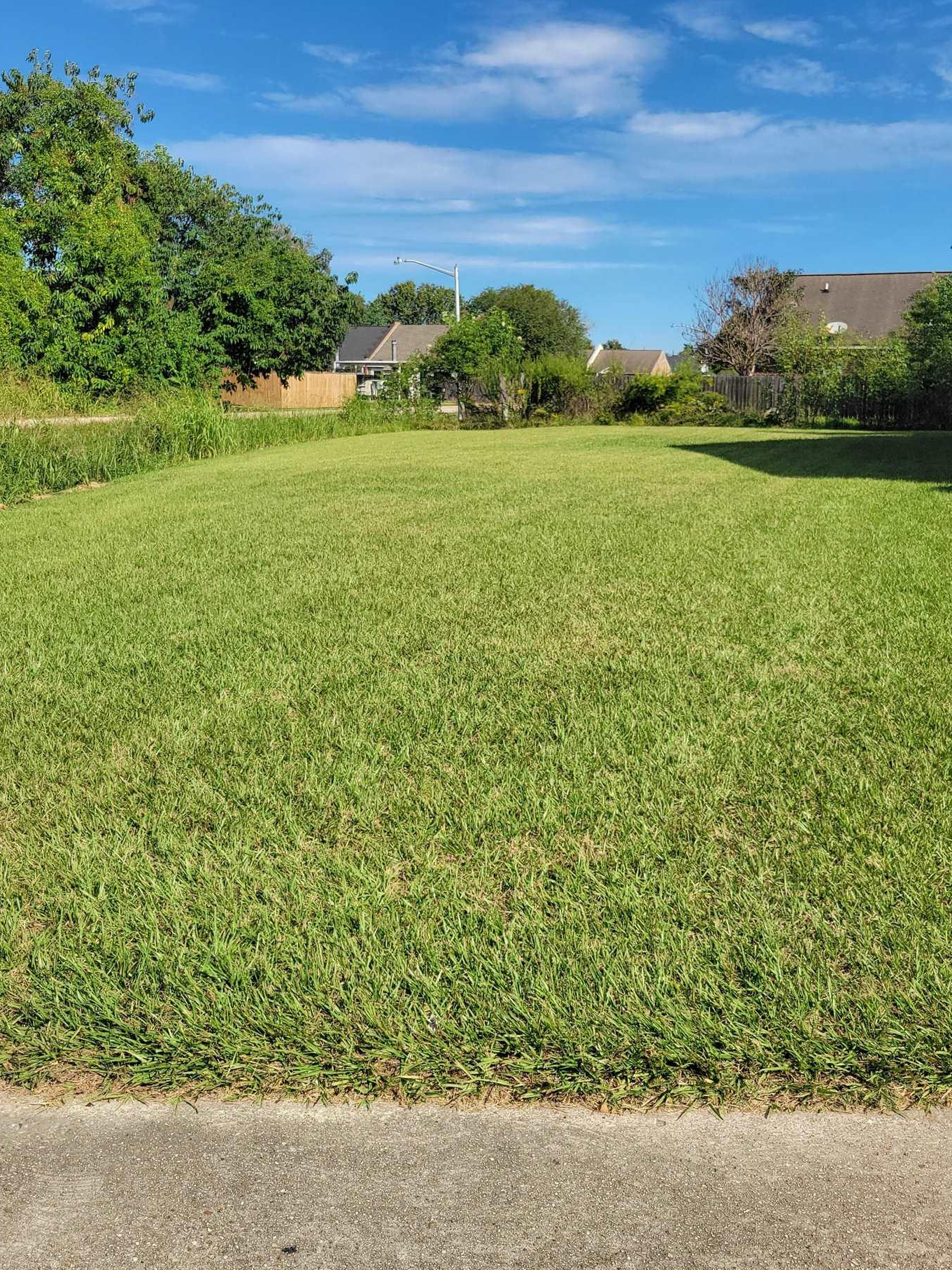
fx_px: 1210
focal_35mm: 33
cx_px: 472
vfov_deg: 55.3
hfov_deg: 42.9
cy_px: 594
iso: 40
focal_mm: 5.4
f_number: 1.8
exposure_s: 1/3291
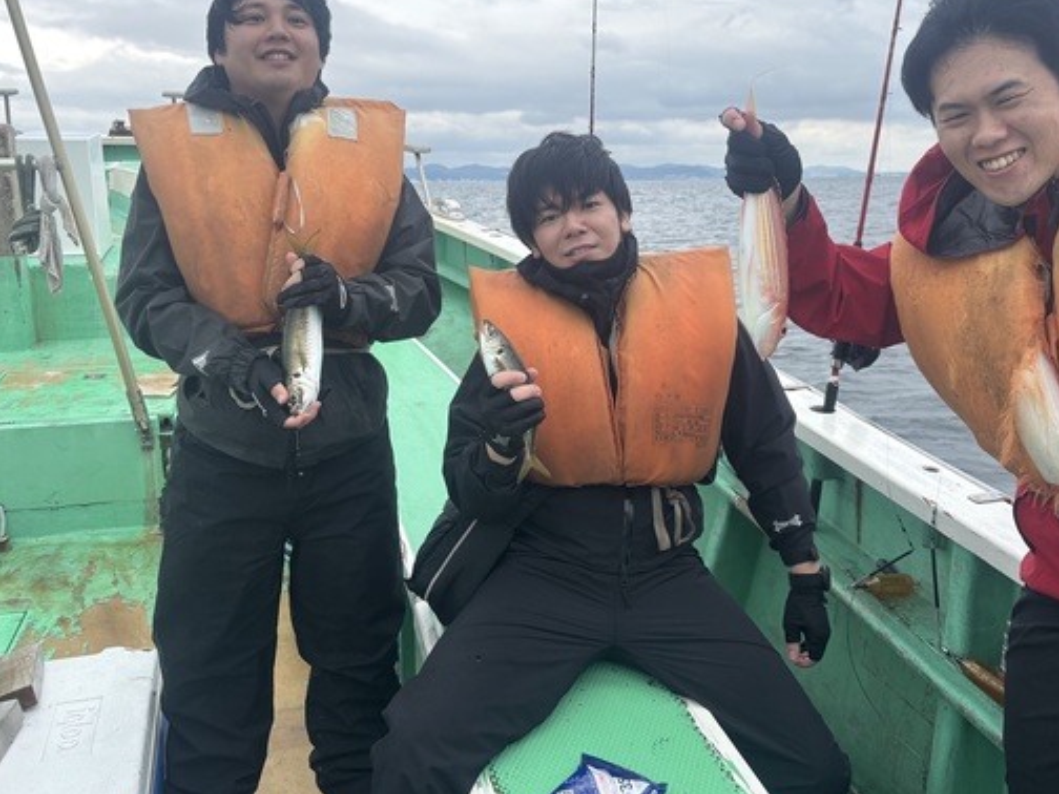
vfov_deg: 42.7
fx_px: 1010
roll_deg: +1.3
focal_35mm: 33
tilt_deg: -6.3
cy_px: 311
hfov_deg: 55.2
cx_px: 588
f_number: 1.6
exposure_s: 1/608
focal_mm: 5.96
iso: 50
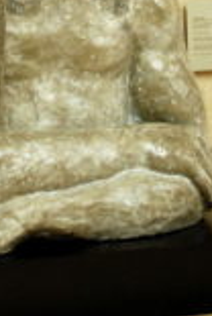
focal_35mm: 150
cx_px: 7
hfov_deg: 9.2
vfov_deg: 13.1
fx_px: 1316
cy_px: -137
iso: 800
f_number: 4
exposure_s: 1/30
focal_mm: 31
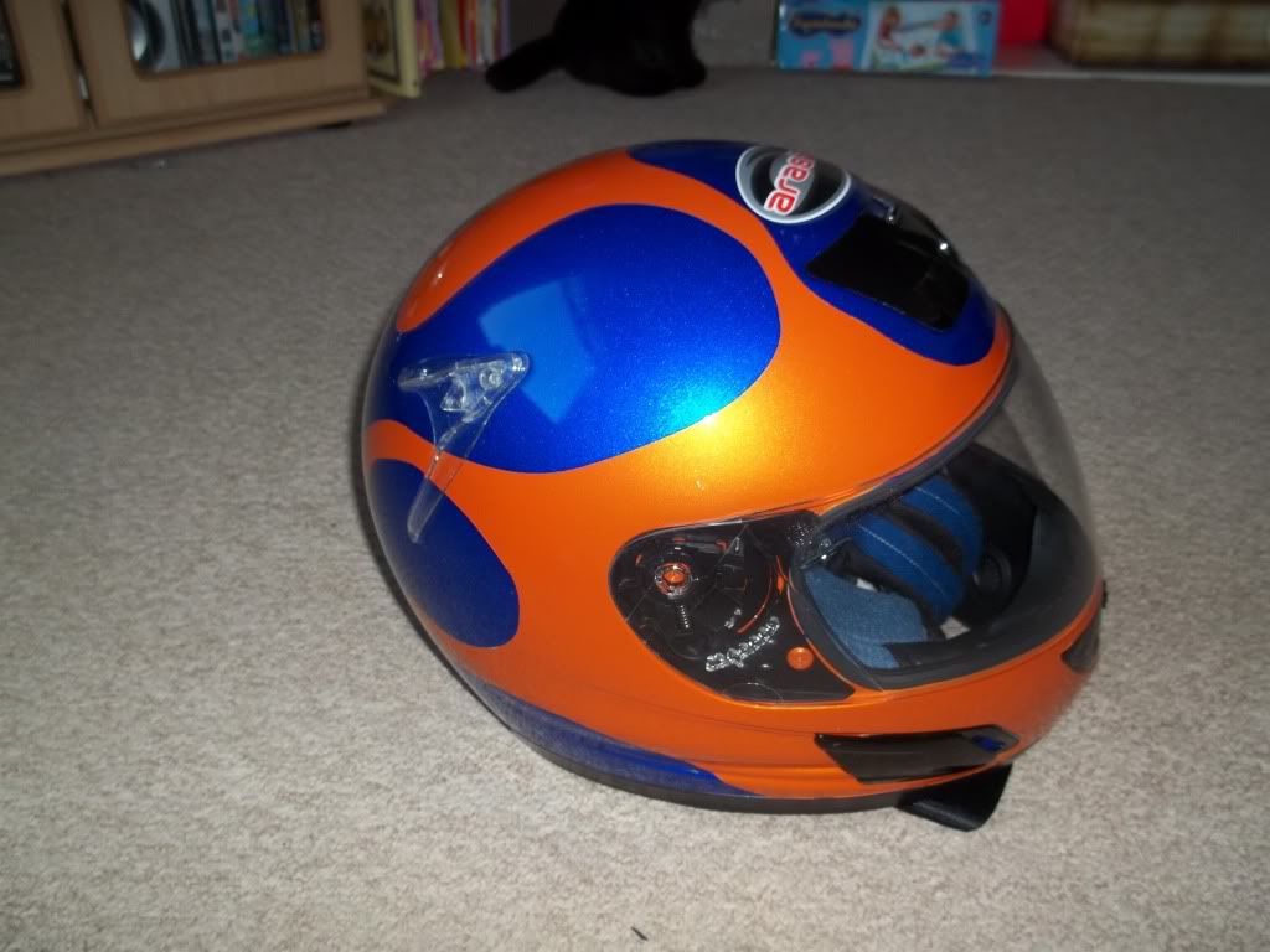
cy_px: 476
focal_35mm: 33
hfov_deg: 55.4
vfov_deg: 42.9
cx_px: 635
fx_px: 1211
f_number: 3.3
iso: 64
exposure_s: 1/30
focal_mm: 5.9
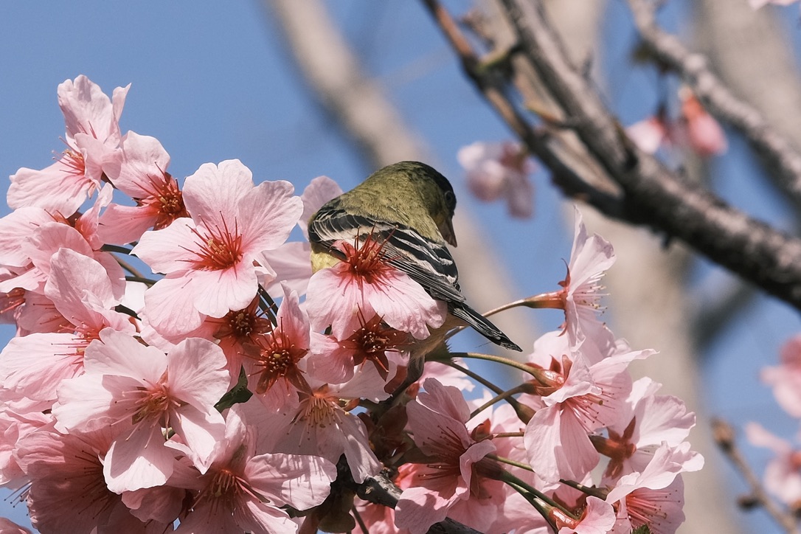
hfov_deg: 24.2
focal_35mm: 84
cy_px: 267
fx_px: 1869
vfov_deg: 16.3
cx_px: 400
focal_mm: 56
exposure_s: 1/1400
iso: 320
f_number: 6.4
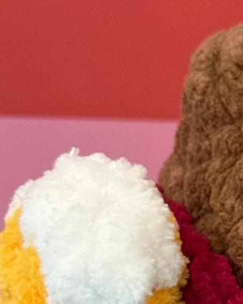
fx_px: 2113
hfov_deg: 6.5
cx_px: 379
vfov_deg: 8.2
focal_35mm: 235
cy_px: 311
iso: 200
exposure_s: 1/60
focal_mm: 6.76
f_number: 1.78
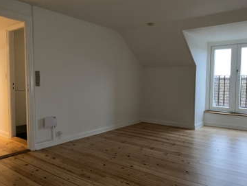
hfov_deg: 59.9
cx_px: 124
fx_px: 214
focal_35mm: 30
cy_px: 95
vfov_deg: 46.9
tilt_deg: -4.9
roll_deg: -0.1
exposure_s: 1/60
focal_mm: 3
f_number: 1.8
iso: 80
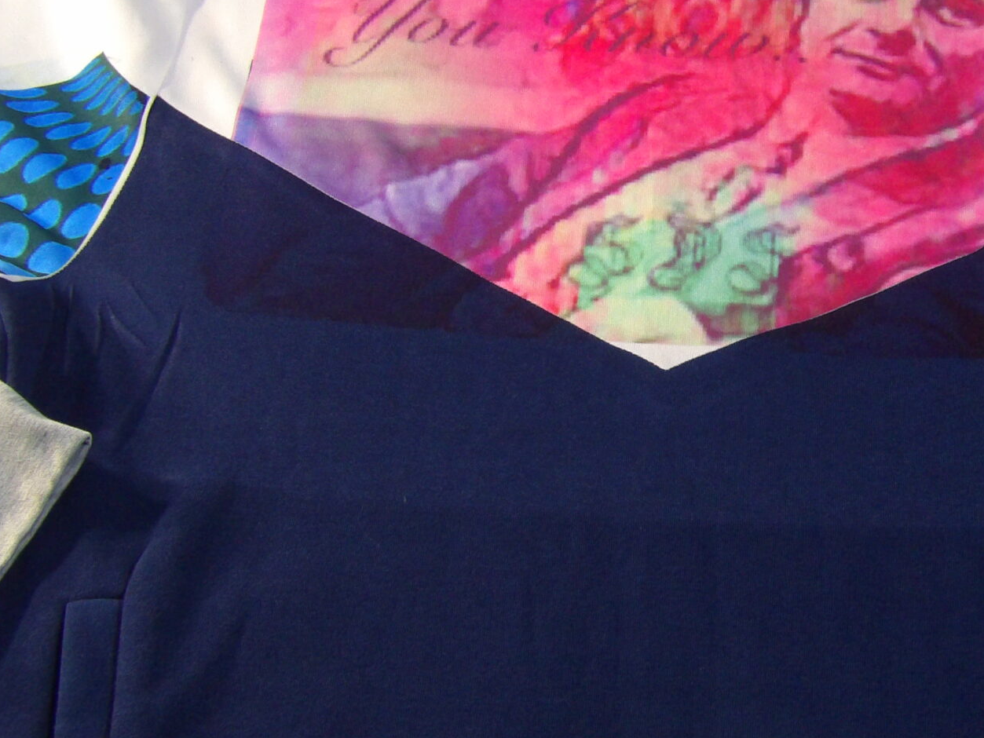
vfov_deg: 15.7
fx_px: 2672
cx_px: 772
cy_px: 349
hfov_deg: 20.6
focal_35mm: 94
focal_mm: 8.2
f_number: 3.3
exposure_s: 1/60
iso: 228
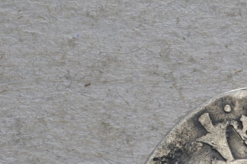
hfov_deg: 6.7
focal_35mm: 300
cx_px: 444
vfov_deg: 4.5
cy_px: 251
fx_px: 2053
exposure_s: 1/200
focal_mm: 55
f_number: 14
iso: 400
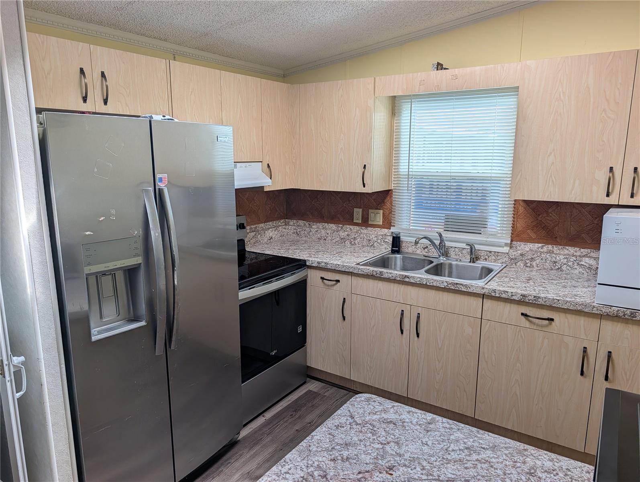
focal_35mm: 24
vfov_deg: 56.9
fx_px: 444
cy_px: 241
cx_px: 320
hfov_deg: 71.5
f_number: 1.68
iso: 51
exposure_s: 1/116
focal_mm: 6.9
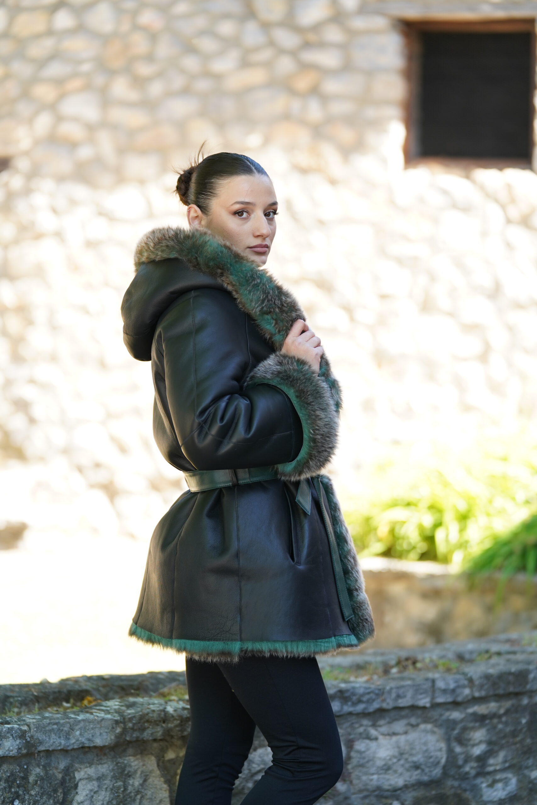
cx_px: 268
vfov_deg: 19.1
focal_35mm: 107
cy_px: 402
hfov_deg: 12.8
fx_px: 2394
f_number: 2.8
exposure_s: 1/320
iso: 320
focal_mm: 107
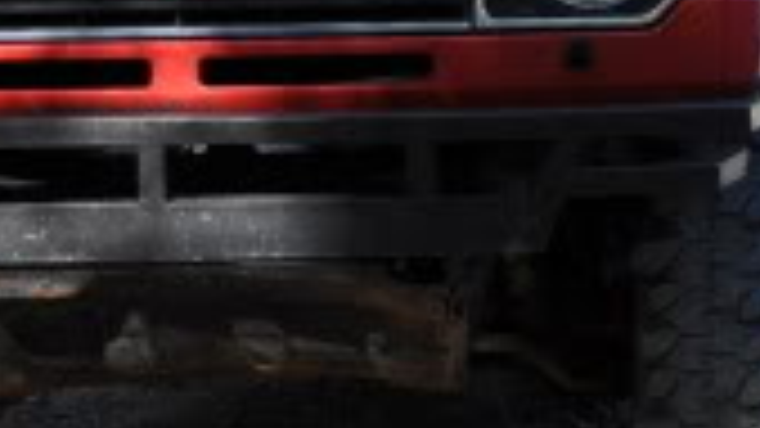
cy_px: -318
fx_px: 4191
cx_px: 1324
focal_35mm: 208
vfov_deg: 5.7
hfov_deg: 9.9
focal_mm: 28
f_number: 7.1
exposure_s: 1/200
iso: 200
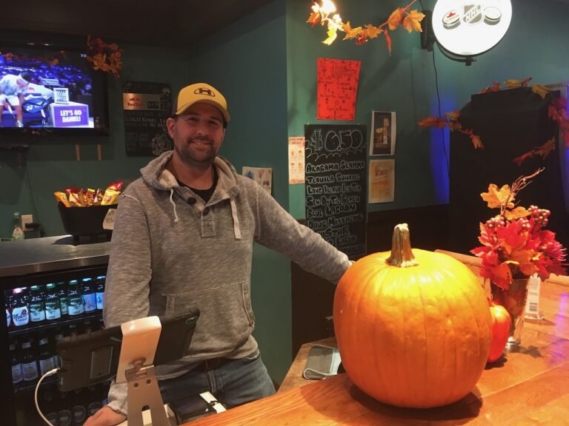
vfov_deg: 48.2
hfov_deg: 61.7
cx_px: 284
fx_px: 477
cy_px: 213
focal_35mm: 29
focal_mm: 4.15
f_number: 2.2
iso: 200
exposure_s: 1/20
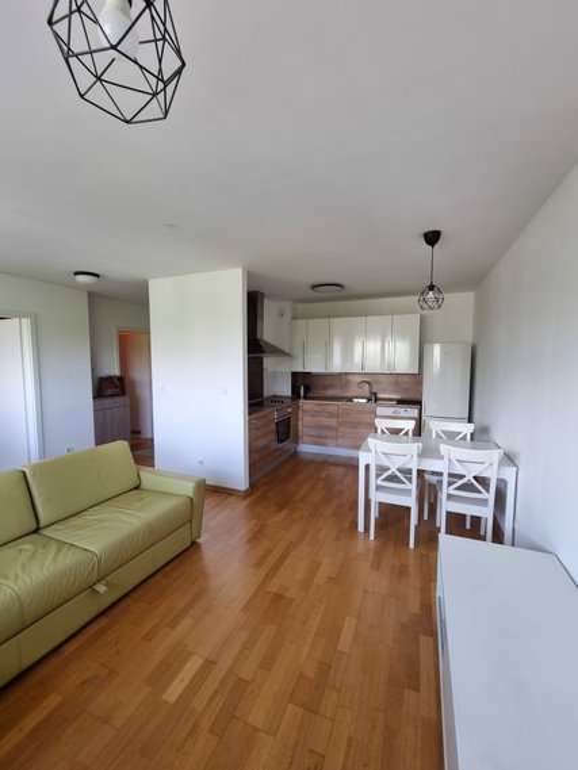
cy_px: 385
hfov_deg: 89.9
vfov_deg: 106.2
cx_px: 289
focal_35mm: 13
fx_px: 289
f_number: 2.2
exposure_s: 1/50
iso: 100
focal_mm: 2.2
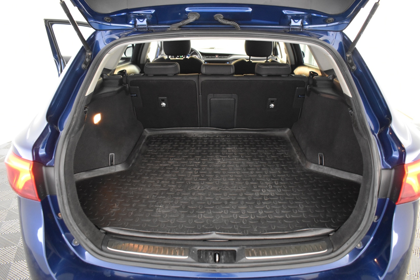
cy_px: 140
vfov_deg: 47.9
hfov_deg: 67.4
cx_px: 210
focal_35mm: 27
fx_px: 315
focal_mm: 18
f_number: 3.5
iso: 3200
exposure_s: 1/15
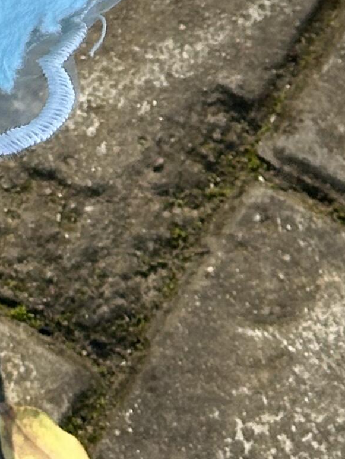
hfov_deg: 5.8
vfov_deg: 7.5
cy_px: -556
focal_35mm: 250
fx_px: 3320
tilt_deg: -47.6
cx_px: -273
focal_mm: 6.86
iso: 64
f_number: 1.78
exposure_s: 1/785
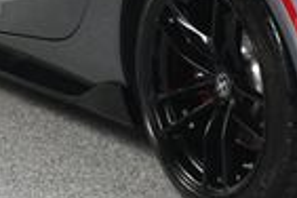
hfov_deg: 11.2
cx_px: 333
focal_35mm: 181
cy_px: -86
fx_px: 1493
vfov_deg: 7.5
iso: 100
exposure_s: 1/160
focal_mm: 27
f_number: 8
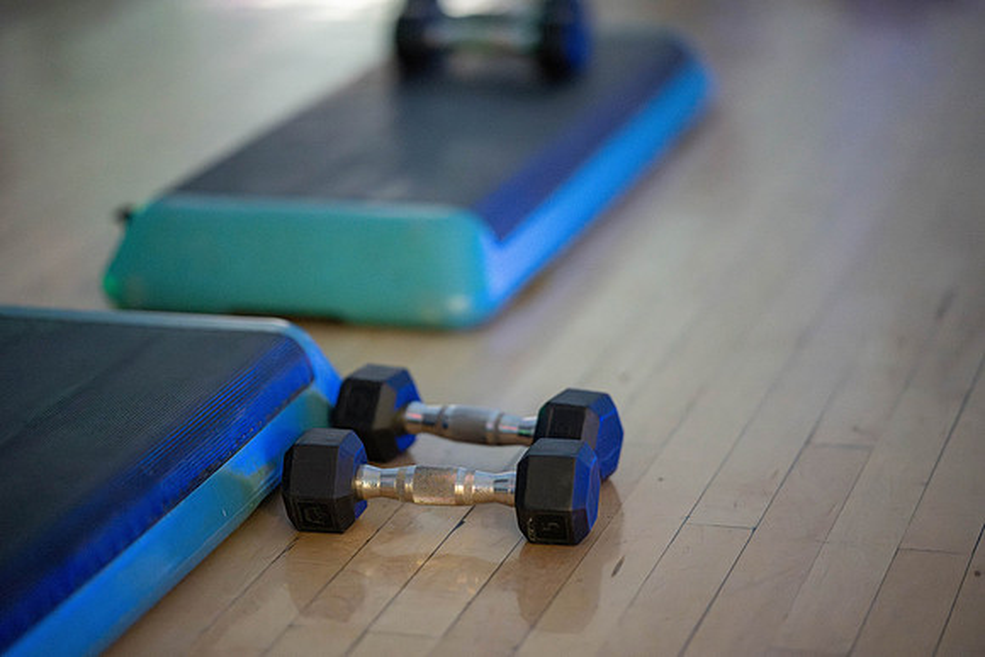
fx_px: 2873
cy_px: 328
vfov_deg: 13.0
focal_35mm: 105
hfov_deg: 19.5
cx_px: 492
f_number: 1.4
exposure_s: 1/125
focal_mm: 105
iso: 8000
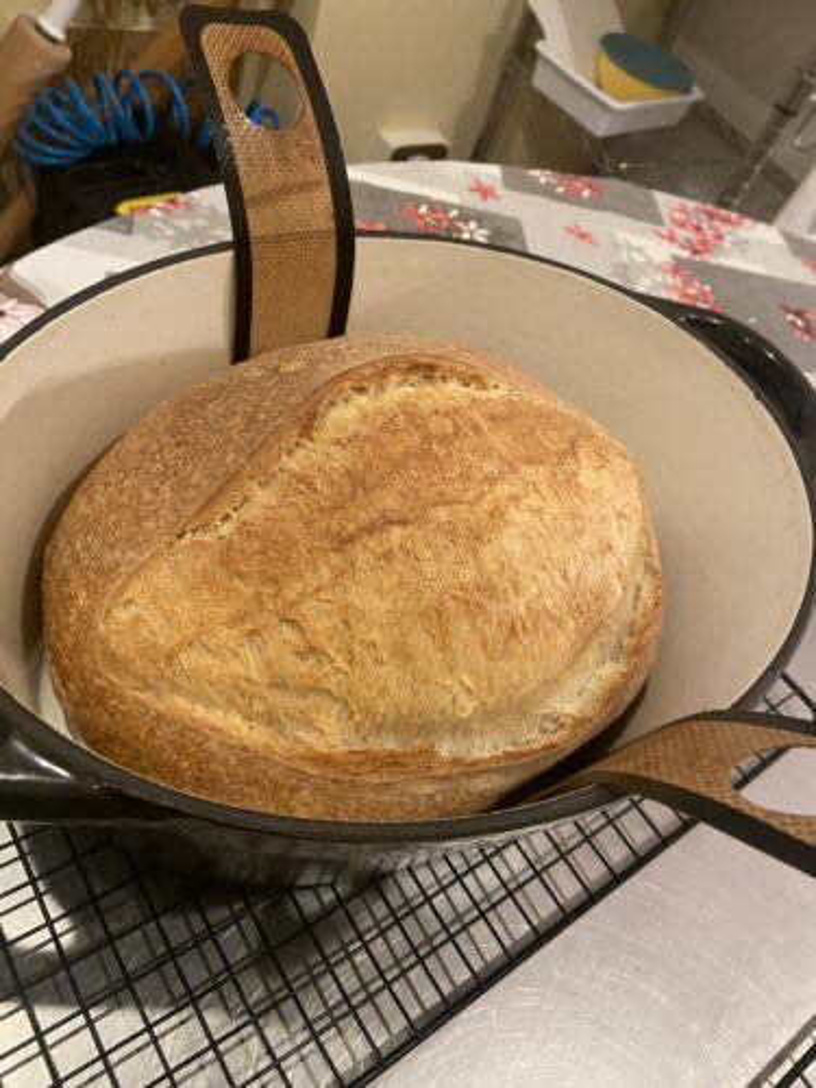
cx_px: 408
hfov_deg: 53.1
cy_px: 544
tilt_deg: -49.6
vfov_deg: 67.3
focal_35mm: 26
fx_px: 817
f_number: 1.8
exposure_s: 1/33
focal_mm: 4.25
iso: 500
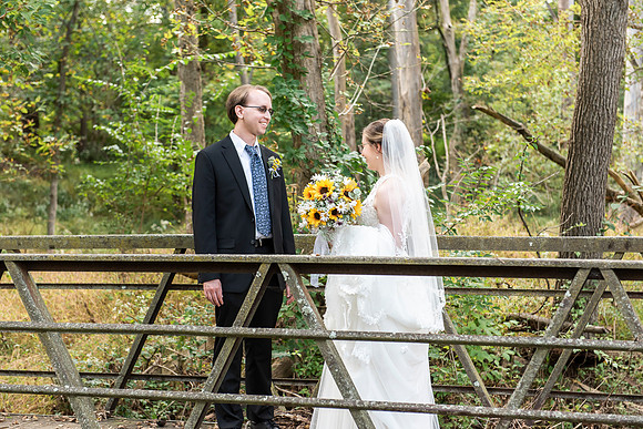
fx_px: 1251
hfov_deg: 28.8
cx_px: 322
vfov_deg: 19.5
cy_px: 214
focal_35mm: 70
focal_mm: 70
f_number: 4
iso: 400
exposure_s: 1/400
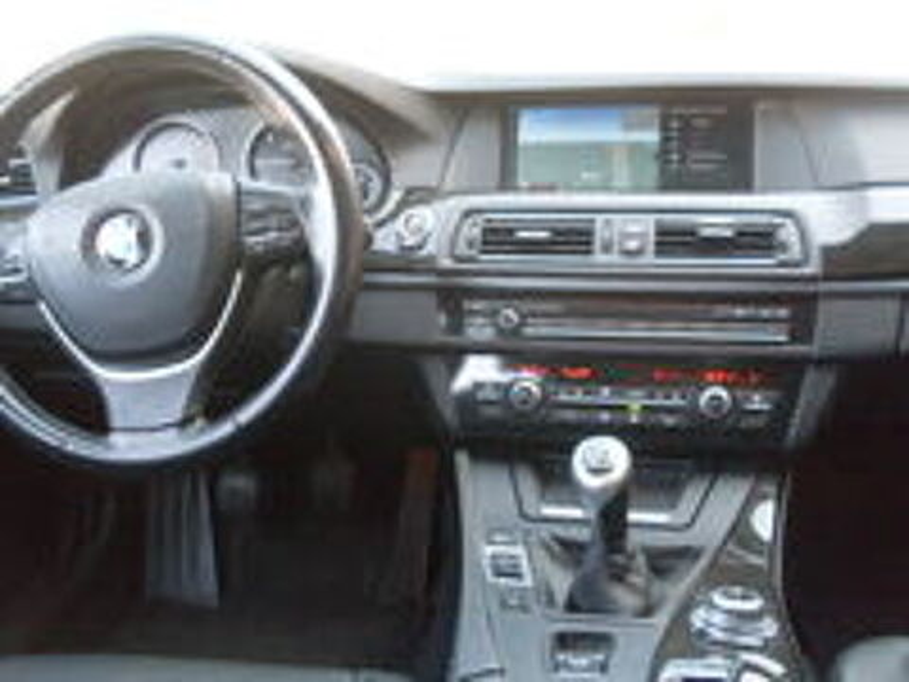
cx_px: 454
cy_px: 341
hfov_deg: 49.0
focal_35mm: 38
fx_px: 998
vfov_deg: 37.7
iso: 200
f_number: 2.8
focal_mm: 6.3
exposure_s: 1/45
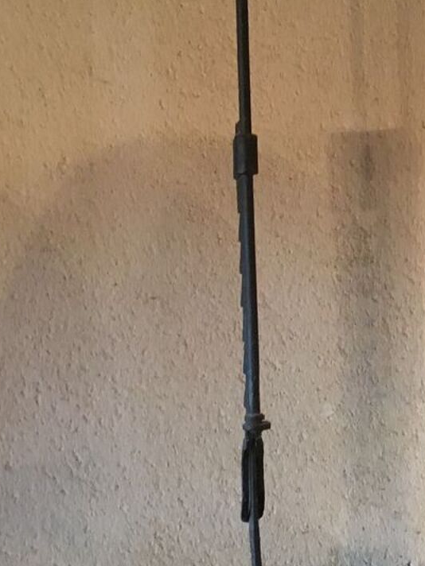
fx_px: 949
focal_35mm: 58
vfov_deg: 33.0
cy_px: 194
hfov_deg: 25.0
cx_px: 310
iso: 500
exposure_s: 1/17
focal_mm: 3.3
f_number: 2.4
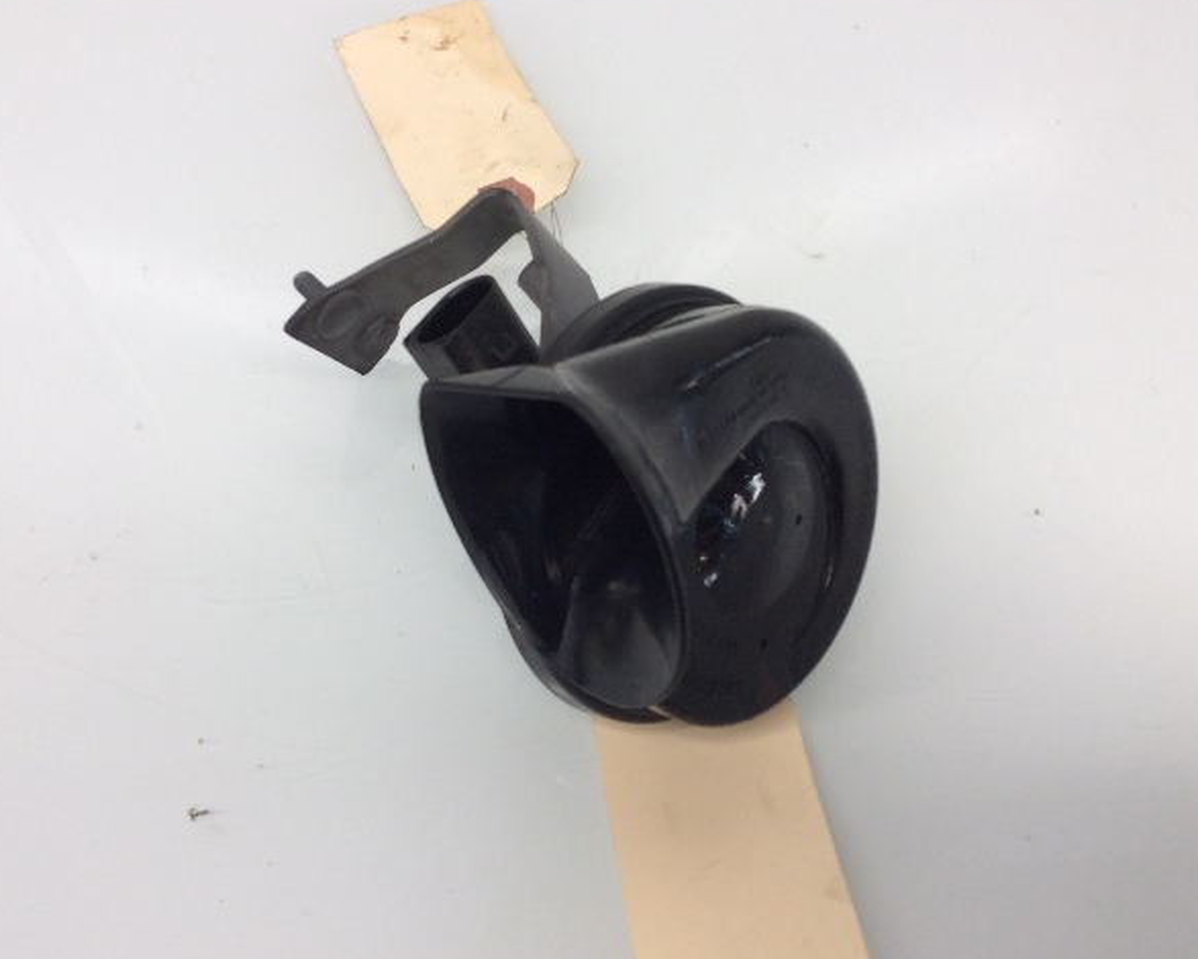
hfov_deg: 52.8
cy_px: 473
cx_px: 573
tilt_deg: -63.6
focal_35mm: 34
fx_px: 1206
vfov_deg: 43.4
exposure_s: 1/60
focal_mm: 3.3
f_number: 2.4
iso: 40
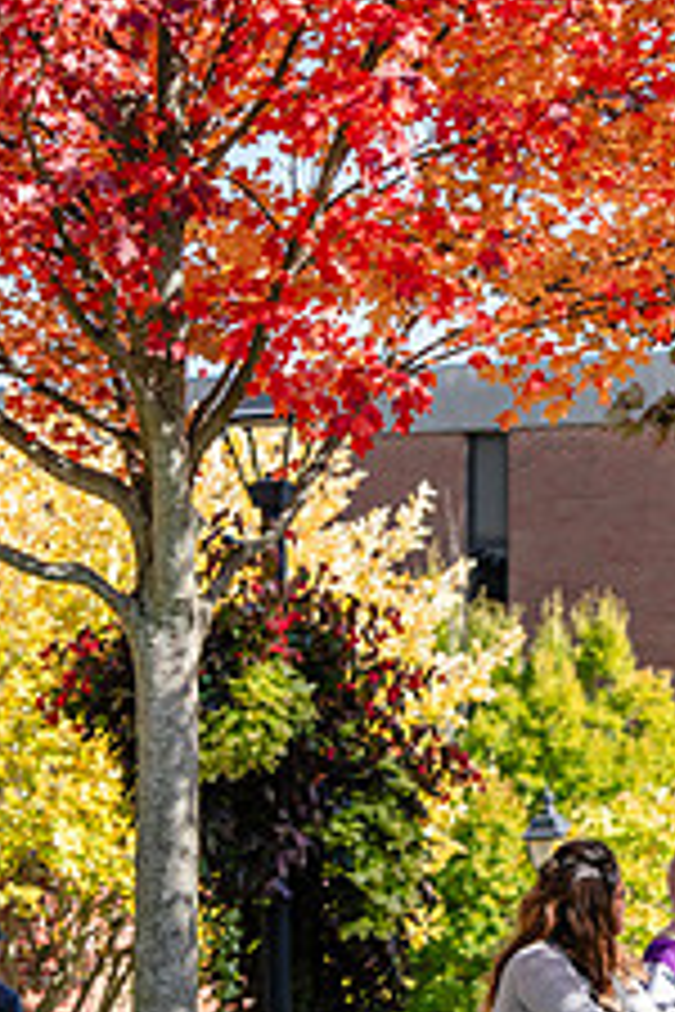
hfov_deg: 4.8
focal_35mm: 284
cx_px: 832
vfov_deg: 7.3
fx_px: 7987
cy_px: 569
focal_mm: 110
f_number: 5.6
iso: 160
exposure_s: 1/320
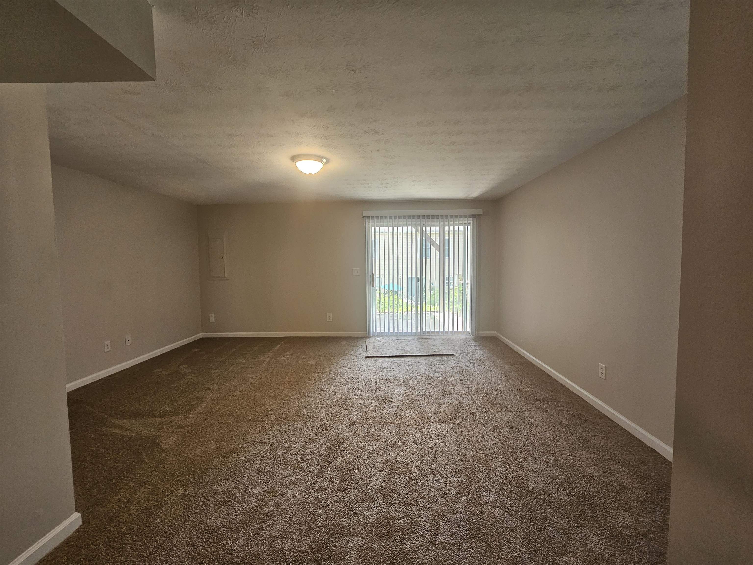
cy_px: 282
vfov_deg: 89.9
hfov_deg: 106.2
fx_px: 283
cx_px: 376
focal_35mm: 13
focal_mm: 2.2
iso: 200
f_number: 2.2
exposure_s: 1/77.4
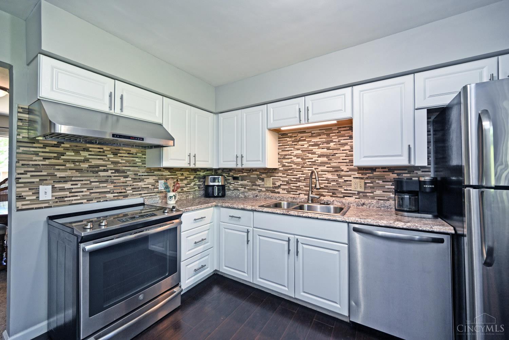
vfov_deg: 81.2
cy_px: 170
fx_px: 198
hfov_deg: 104.3
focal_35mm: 14
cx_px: 254
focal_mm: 14
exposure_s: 1/60
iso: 360
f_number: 4
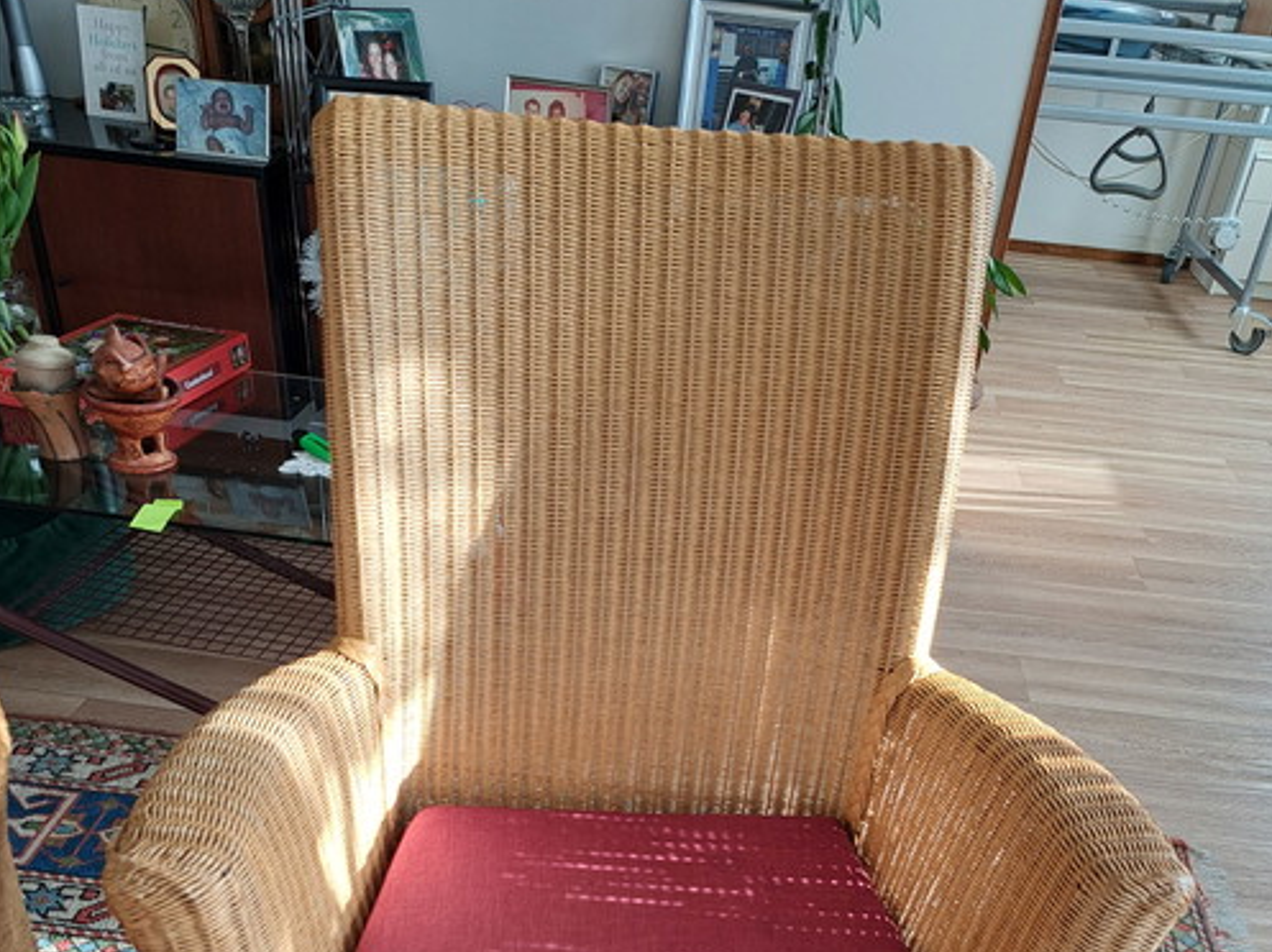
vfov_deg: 40.7
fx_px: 1212
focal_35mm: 33
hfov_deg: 55.4
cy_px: 795
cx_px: 632
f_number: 1.8
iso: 50
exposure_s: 1/50
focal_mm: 5.23
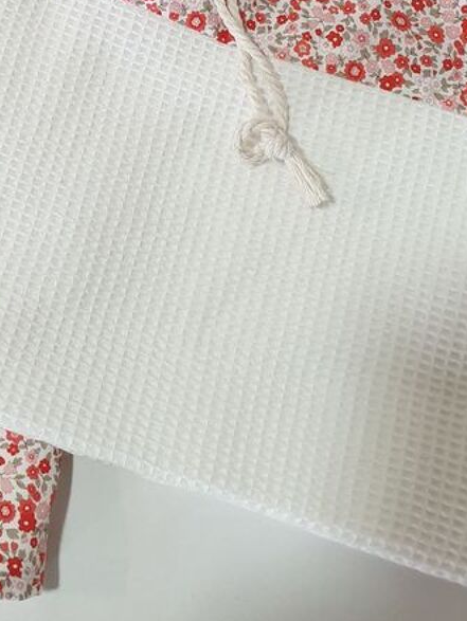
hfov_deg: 24.4
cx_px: 86
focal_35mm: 59
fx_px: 1060
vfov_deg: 31.2
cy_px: 66
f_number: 2.4
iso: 400
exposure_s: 1/50
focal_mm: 4.3
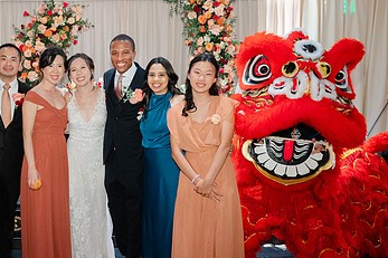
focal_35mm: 49
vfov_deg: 27.4
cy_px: 154
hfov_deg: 38.8
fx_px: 528
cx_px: 78
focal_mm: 28
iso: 1600
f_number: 3.2
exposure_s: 1/125
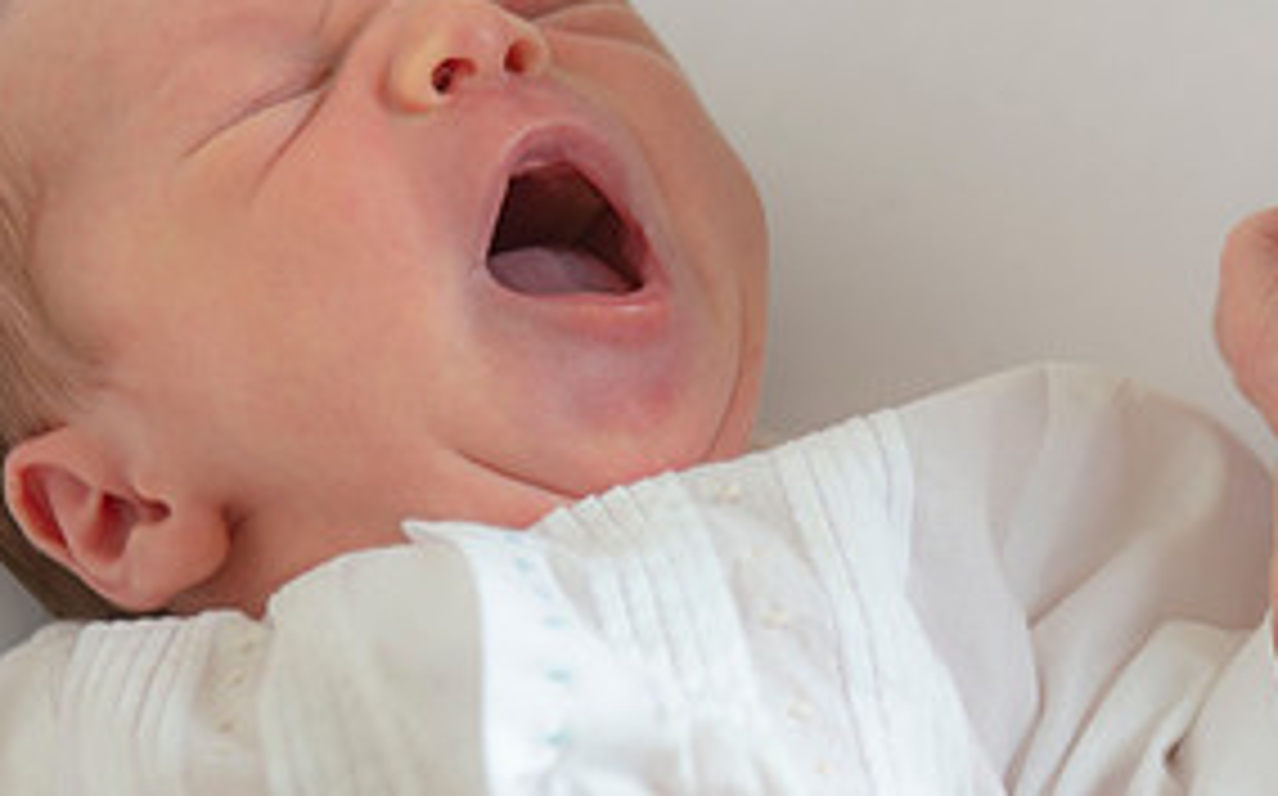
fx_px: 14234
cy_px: 526
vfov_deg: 3.2
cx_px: 1107
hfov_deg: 5.1
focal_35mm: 409
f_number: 2.8
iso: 80
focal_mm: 135
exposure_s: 1/250
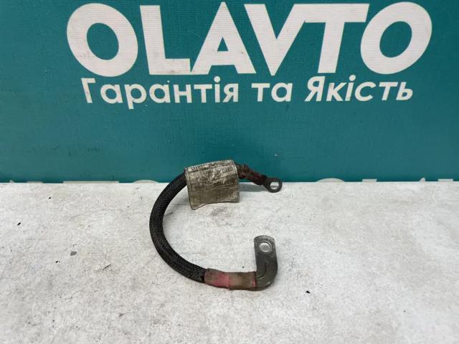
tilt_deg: -37.1
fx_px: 345
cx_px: 230
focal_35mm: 26
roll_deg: +1.5
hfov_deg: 67.3
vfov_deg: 53.1
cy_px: 172
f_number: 1.6
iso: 100
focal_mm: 4.2
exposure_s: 1/100
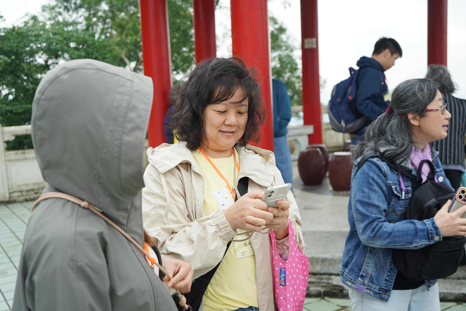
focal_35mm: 40
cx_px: 233
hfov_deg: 48.5
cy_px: 156
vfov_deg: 33.4
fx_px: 518
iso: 100
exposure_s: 1/60
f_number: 4
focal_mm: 40
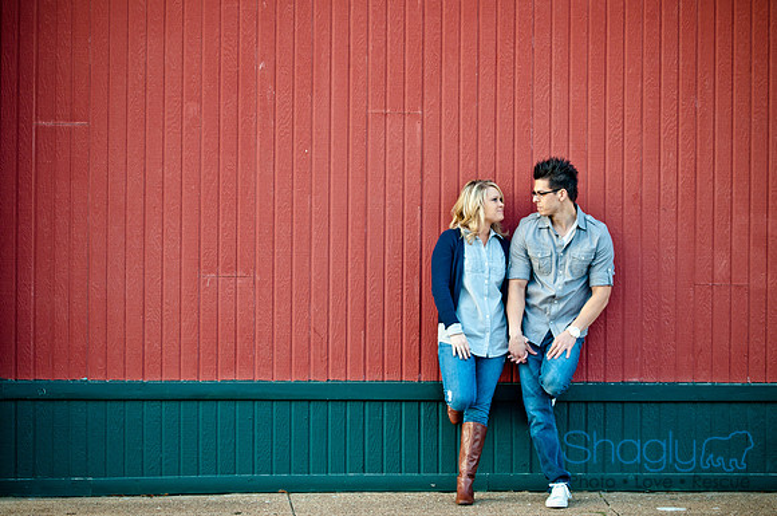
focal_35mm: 158
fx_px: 3395
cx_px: 388
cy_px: 258
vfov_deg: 8.7
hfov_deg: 13.1
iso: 400
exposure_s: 1/160
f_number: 4
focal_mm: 105
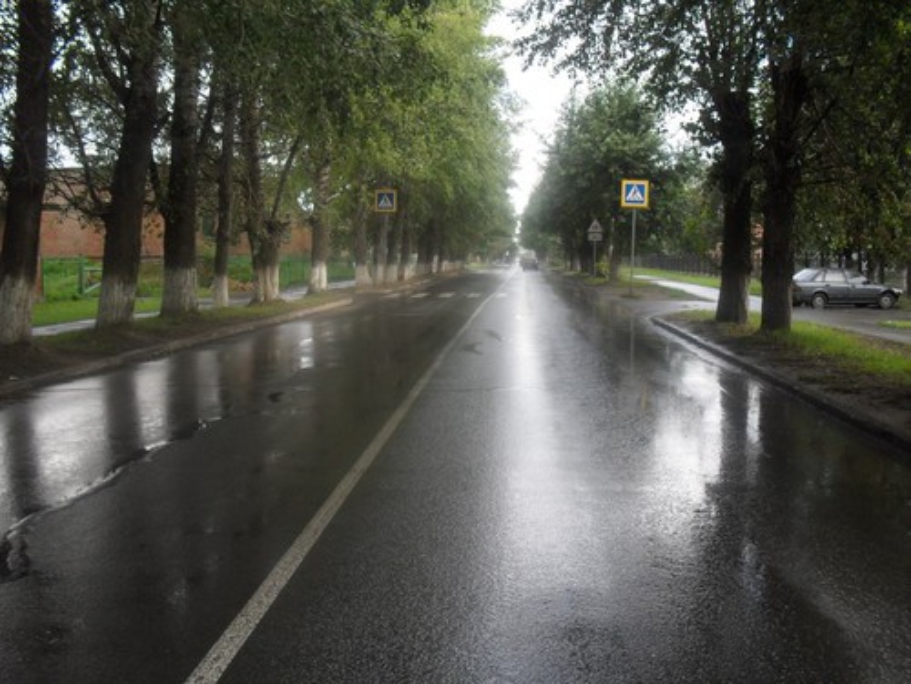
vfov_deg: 37.7
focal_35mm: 38
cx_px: 456
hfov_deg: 49.0
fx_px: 1000
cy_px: 342
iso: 80
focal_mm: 6.3
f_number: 2.8
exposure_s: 1/180
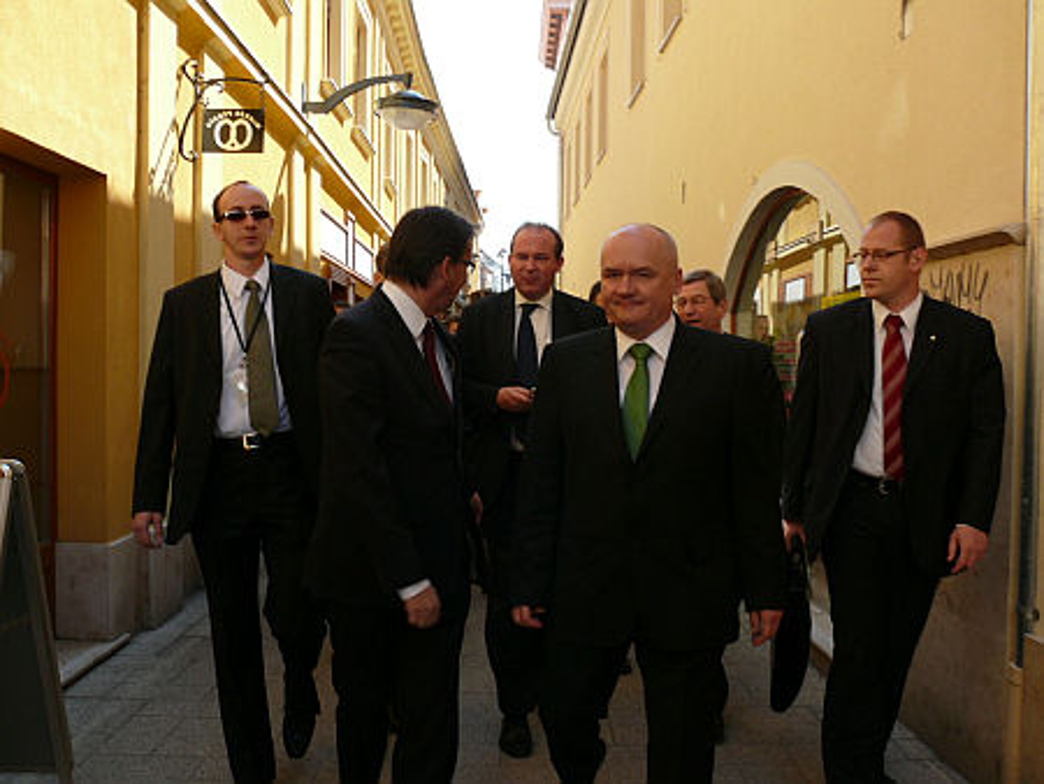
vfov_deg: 40.7
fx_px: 1056
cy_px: 392
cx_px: 522
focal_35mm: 35
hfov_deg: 52.6
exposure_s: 1/250
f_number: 4.5
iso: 100
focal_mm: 7.4
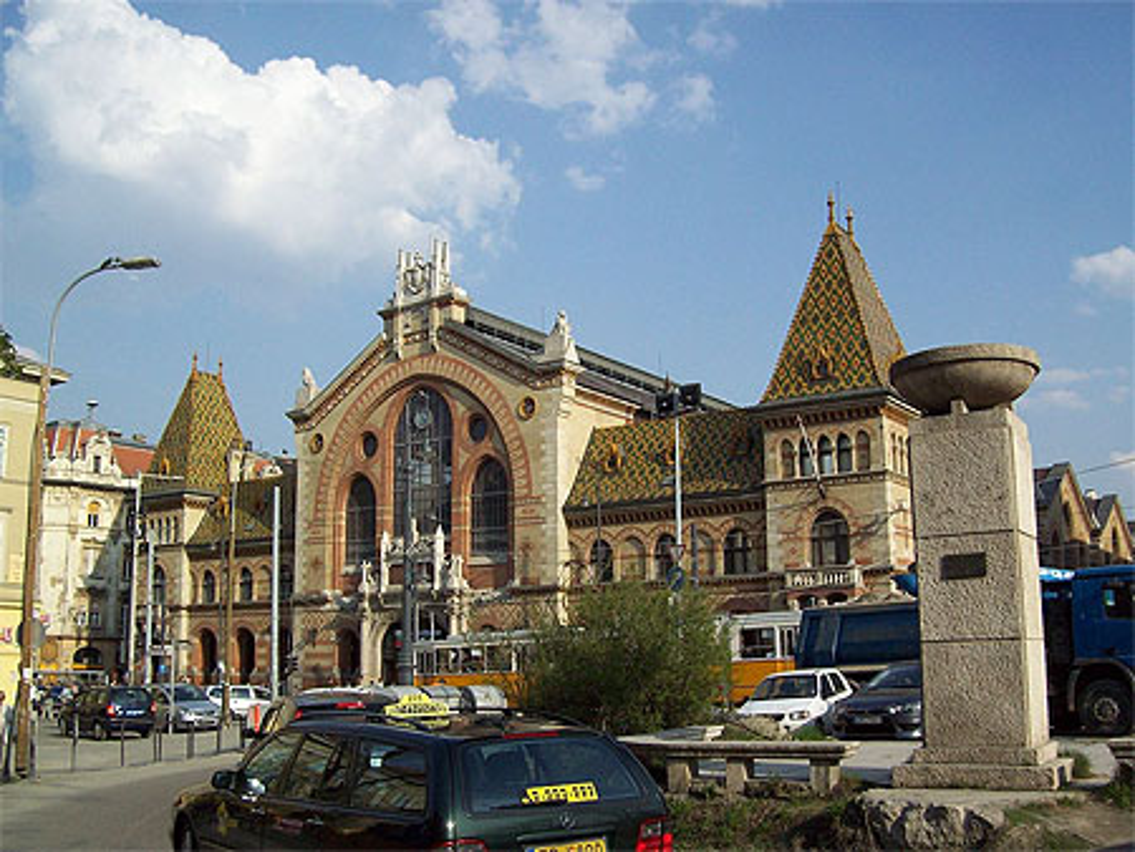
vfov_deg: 39.7
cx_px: 568
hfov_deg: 51.3
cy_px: 426
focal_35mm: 36
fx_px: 1181
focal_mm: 6
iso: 80
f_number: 4.8
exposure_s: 1/620
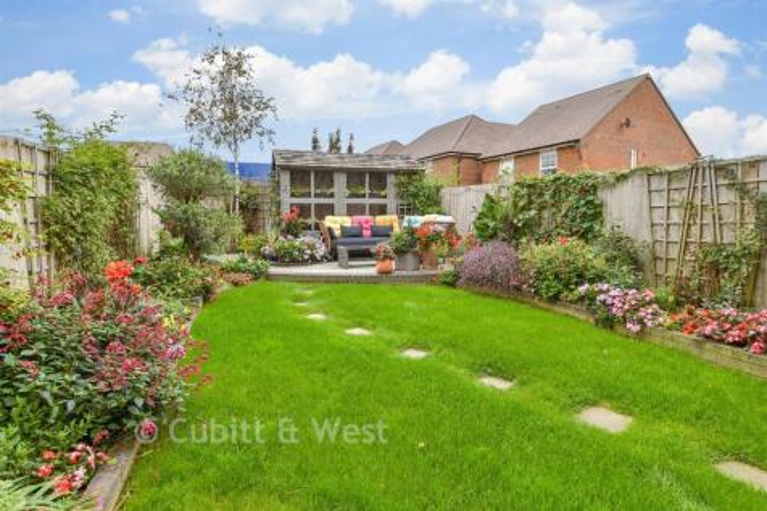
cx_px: 384
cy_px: 256
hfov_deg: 90.0
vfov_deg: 67.3
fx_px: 383
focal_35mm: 18
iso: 200
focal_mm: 12
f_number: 8
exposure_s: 1/100
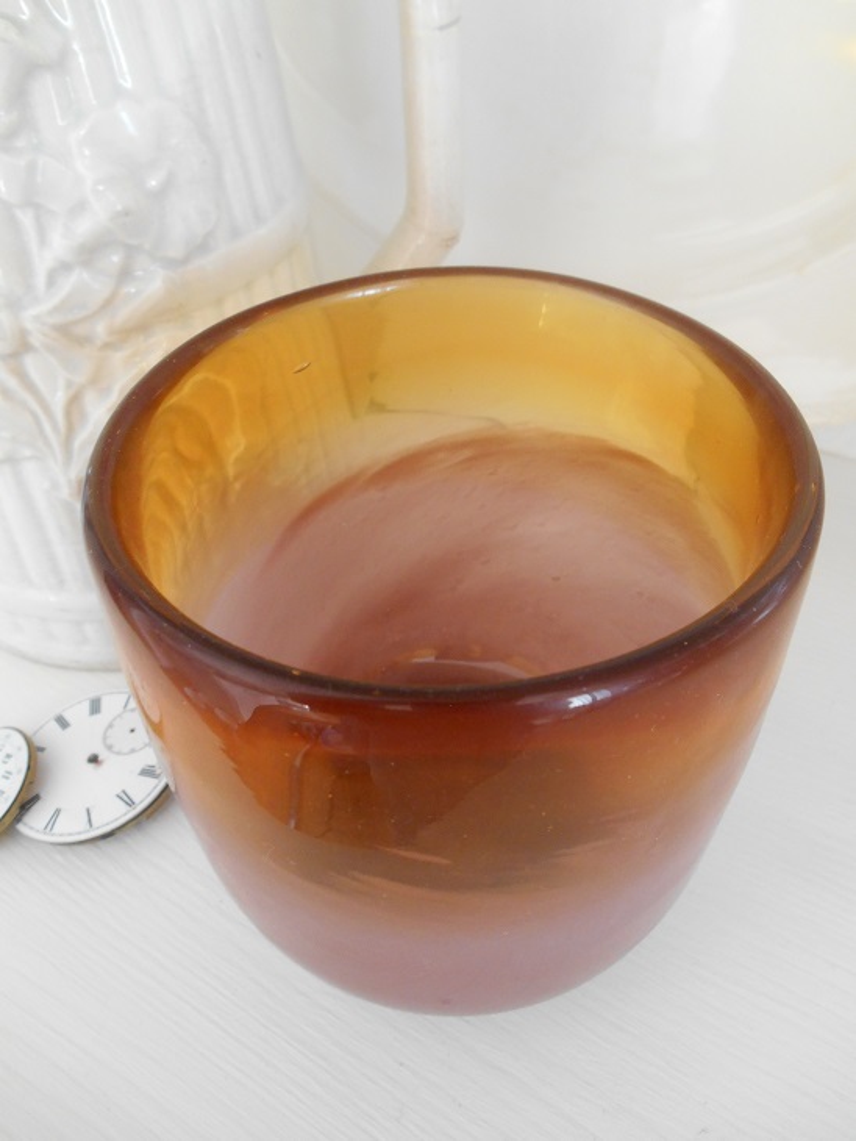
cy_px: 570
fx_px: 857
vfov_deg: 67.3
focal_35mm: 26
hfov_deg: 53.1
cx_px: 428
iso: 220
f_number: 3.4
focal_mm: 4.7
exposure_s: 1/30
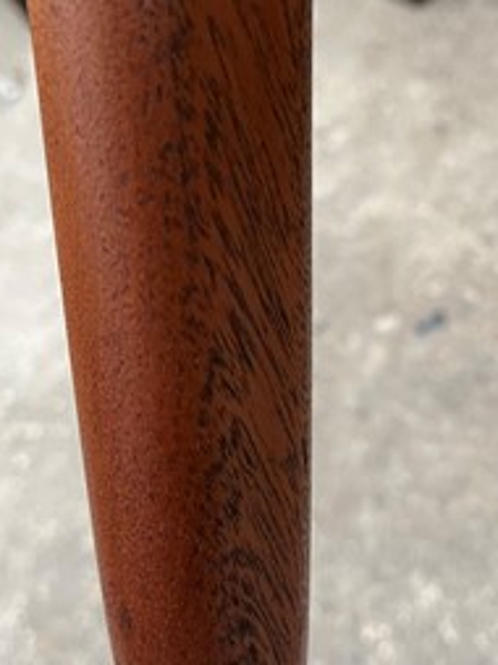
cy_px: 309
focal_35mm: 41
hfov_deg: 34.6
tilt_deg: -45.0
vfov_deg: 45.8
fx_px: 788
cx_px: 346
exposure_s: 1/50
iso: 200
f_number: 1.6
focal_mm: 5.1
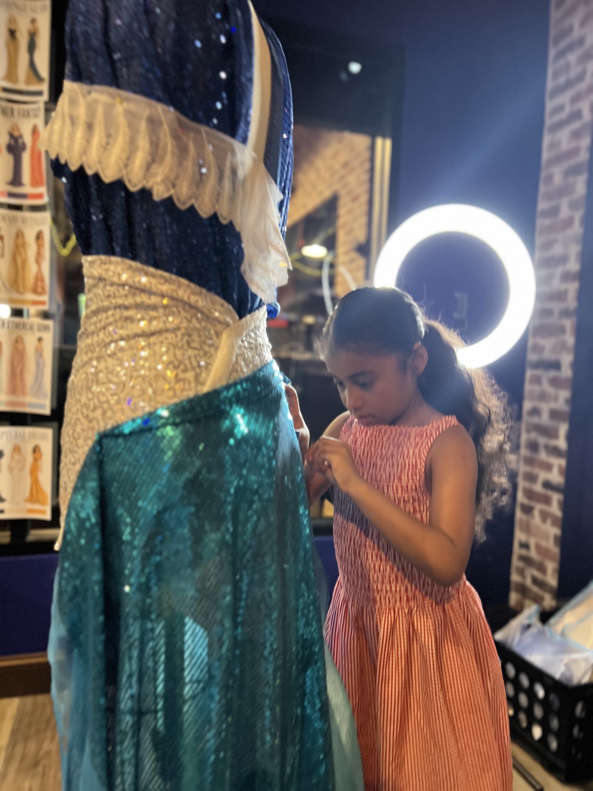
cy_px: 396
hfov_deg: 53.1
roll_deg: -2.5
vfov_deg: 67.3
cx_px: 296
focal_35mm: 26
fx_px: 594
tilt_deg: -3.0
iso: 400
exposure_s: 1/40
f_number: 1.5
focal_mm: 5.7
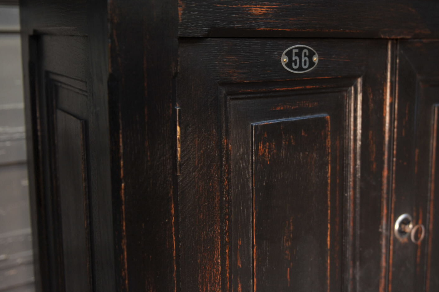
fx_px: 536
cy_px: 102
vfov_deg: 30.3
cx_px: 310
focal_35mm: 44
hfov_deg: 43.6
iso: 500
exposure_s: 1/50
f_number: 2.8
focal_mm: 29
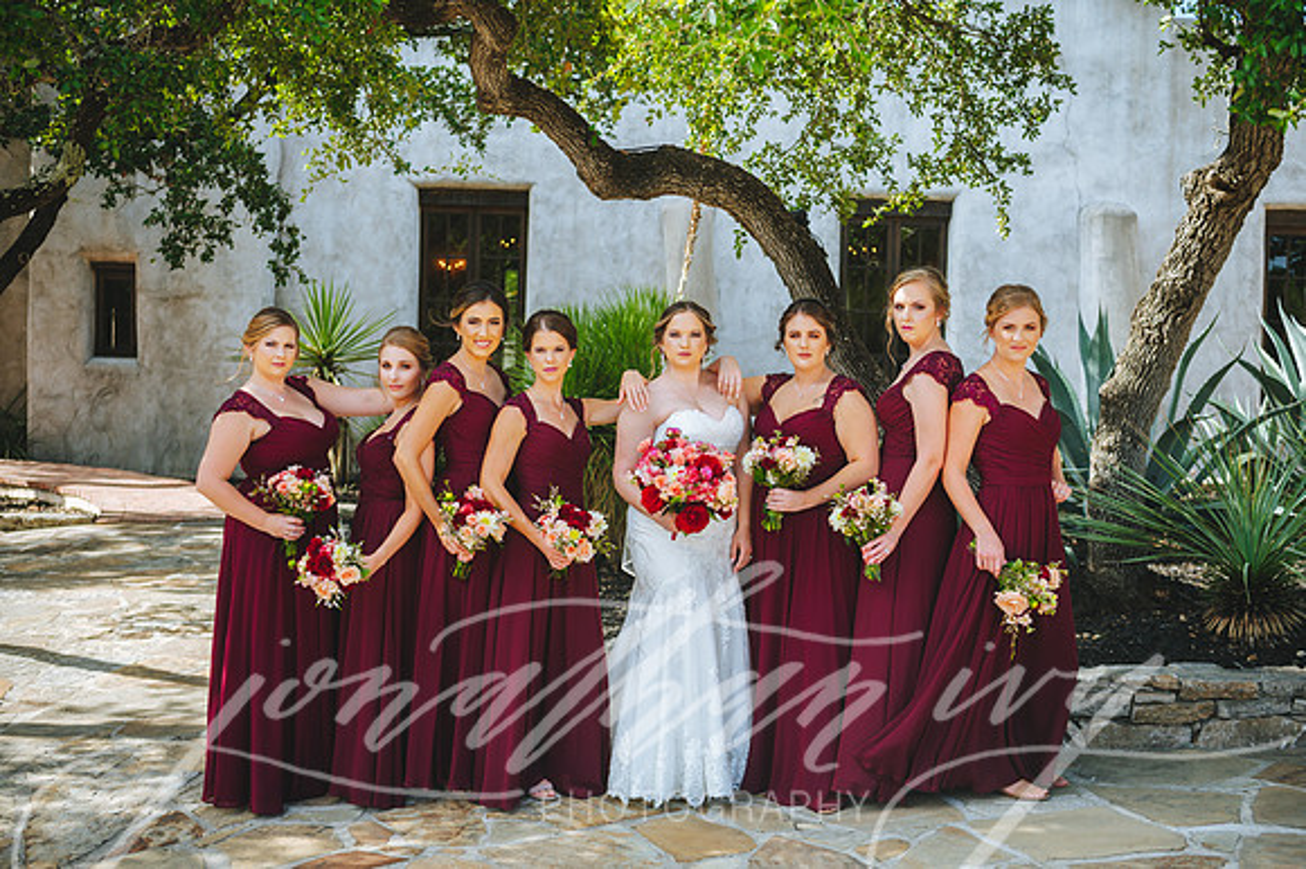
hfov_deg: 48.5
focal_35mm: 40
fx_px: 1450
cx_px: 653
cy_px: 434
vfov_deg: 33.4
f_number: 2.8
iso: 160
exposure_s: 1/800
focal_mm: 40
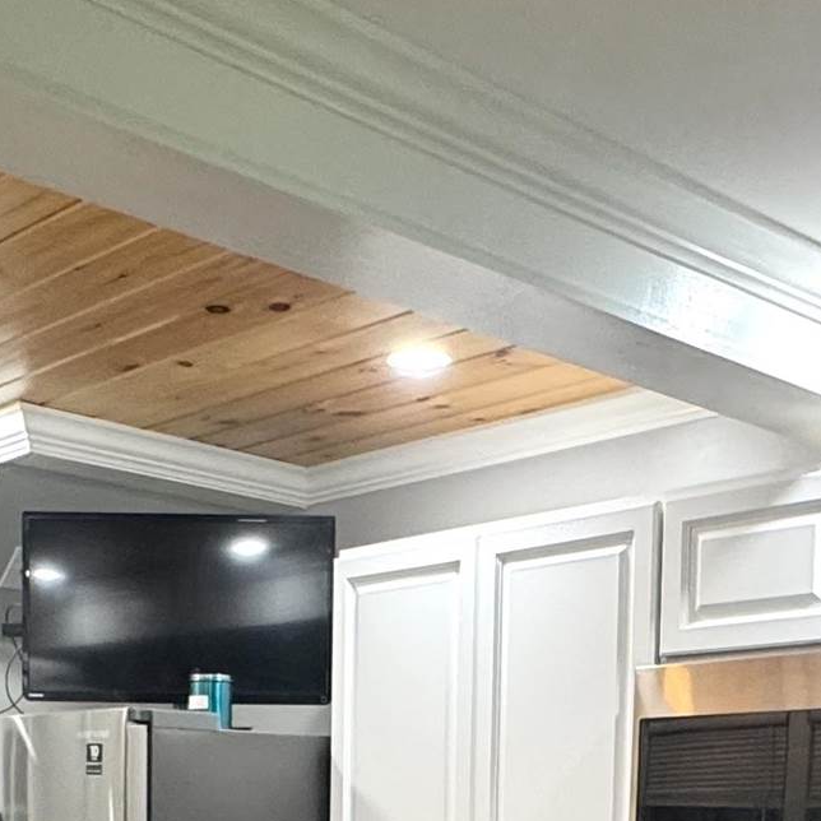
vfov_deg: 26.3
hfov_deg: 29.0
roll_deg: -0.7
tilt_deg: -4.5
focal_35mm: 59
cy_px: 950
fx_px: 1583
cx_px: 340
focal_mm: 2.22
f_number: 2.2
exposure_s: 1/120
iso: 250
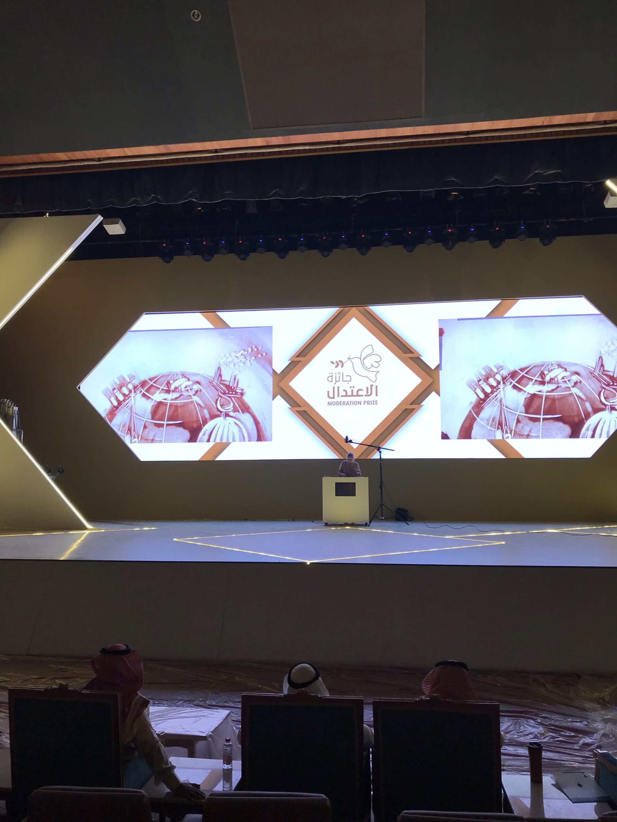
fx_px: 665
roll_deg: +0.0
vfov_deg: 63.4
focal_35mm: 28
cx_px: 308
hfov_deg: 49.7
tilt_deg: +5.5
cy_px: 411
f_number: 1.8
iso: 25
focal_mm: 3.99
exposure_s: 1/40
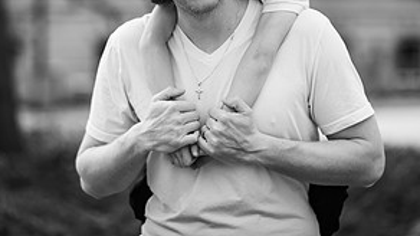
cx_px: 210
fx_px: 1636
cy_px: -14
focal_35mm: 147
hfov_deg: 14.6
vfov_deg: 8.2
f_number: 2
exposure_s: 1/2500
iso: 100
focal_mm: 91
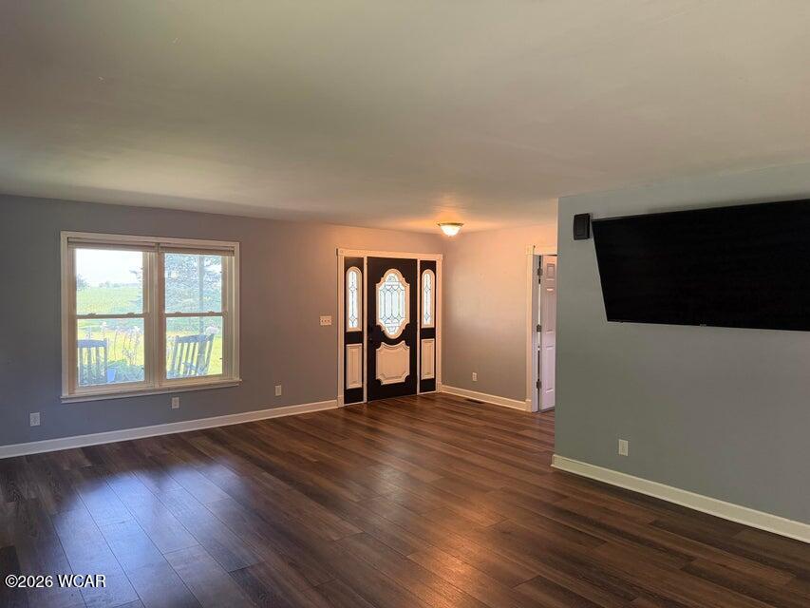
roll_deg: -0.6
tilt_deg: -2.0
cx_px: 405
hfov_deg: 71.6
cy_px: 304
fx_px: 562
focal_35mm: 24
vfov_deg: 56.8
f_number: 1.78
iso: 250
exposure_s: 1/60
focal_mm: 6.76
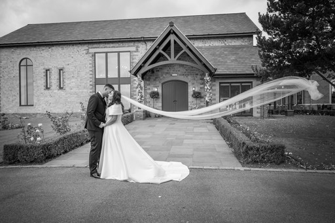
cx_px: 168
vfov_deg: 53.1
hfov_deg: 73.8
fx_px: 223
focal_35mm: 24
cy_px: 112
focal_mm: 24
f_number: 4
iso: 560
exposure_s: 1/500
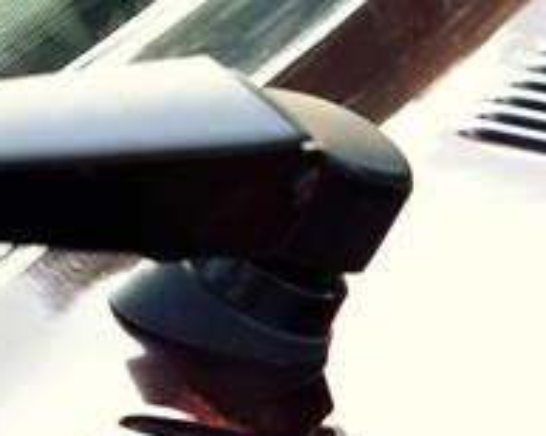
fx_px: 9040
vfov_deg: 2.8
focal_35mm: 560
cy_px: -226
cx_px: -201
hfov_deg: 3.4
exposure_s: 1/125
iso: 200
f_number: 6.3
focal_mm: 120
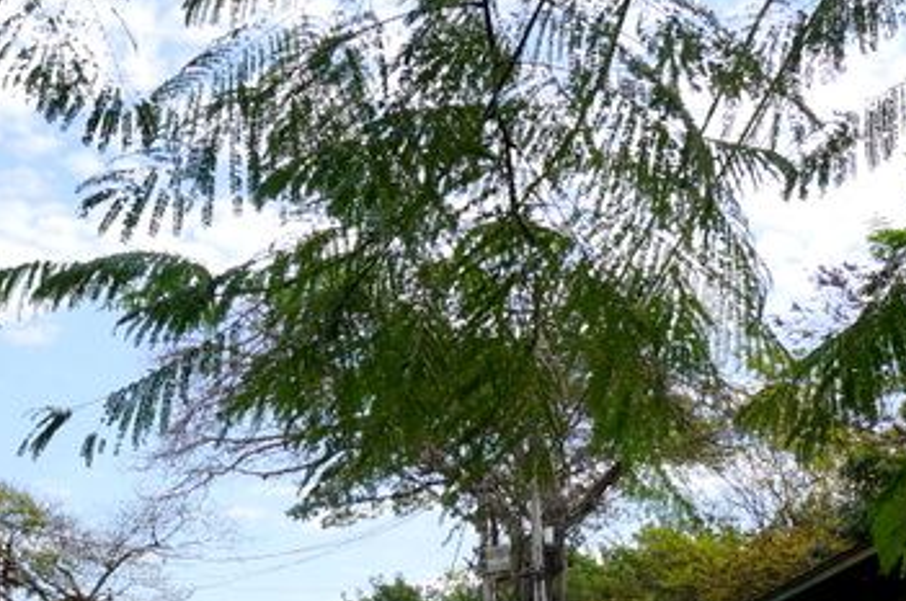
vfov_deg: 17.7
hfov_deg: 28.2
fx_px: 1759
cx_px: 155
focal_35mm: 70
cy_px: 860
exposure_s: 1/80
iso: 100
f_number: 11
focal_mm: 16
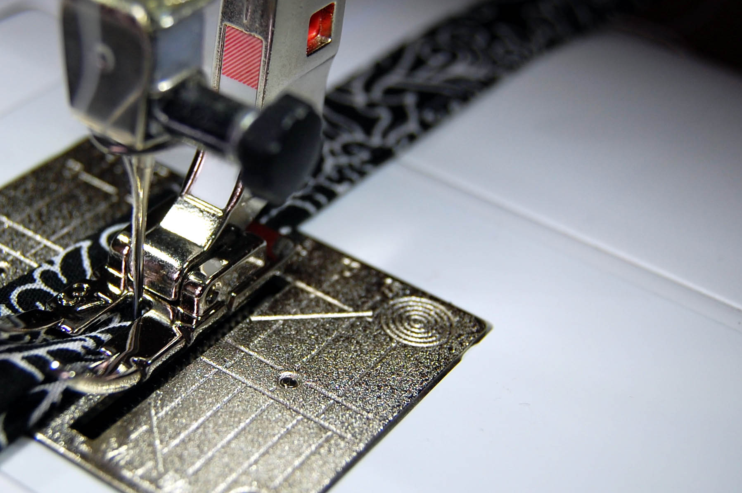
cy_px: 229
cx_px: 244
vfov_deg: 17.5
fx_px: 1603
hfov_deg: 25.9
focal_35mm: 78
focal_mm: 31
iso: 200
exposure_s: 1/100
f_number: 5
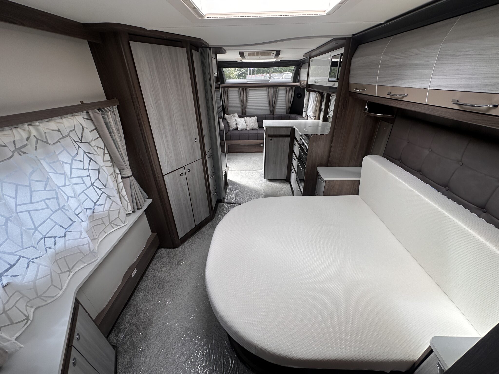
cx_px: 250
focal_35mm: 14
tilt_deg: -27.3
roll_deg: +0.5
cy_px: 187
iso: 40
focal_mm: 2.22
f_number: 2.2
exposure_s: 1/138
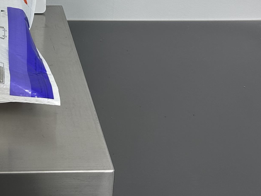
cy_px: -95
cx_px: -16
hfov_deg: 23.4
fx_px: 596
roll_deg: -0.6
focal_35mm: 79
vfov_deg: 17.0
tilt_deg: -18.5
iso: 80
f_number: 1.78
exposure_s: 1/120
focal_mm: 6.86
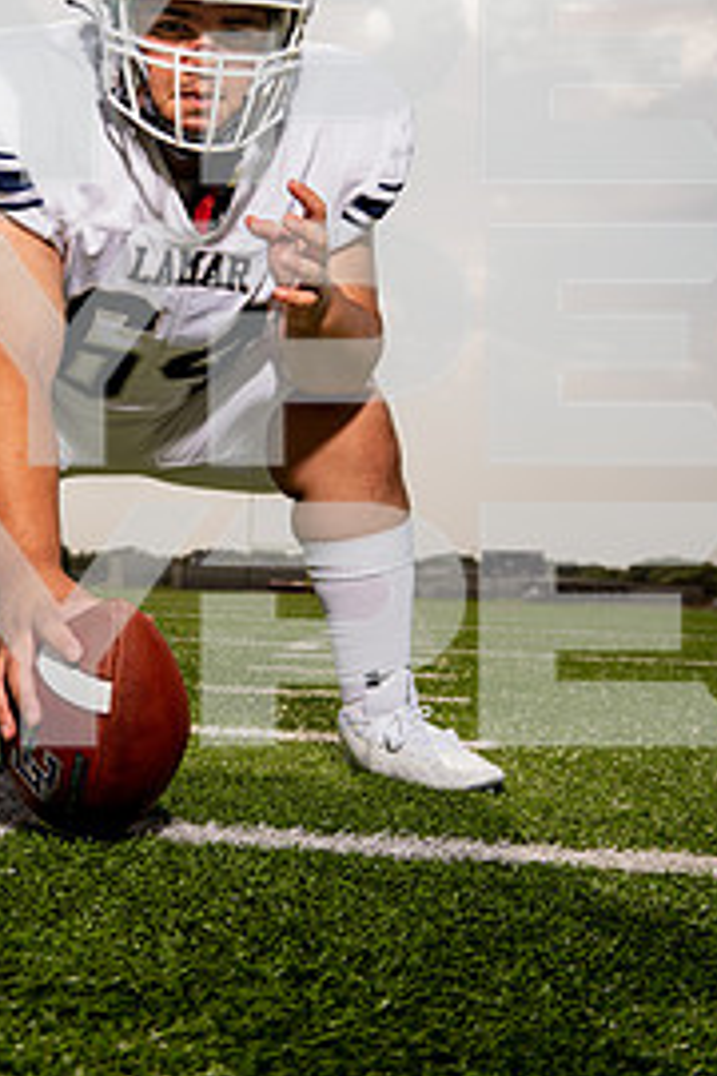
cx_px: 163
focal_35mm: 45
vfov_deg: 42.9
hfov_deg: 29.3
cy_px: 347
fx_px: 1344
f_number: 4.5
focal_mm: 27
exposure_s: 1/800
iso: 100
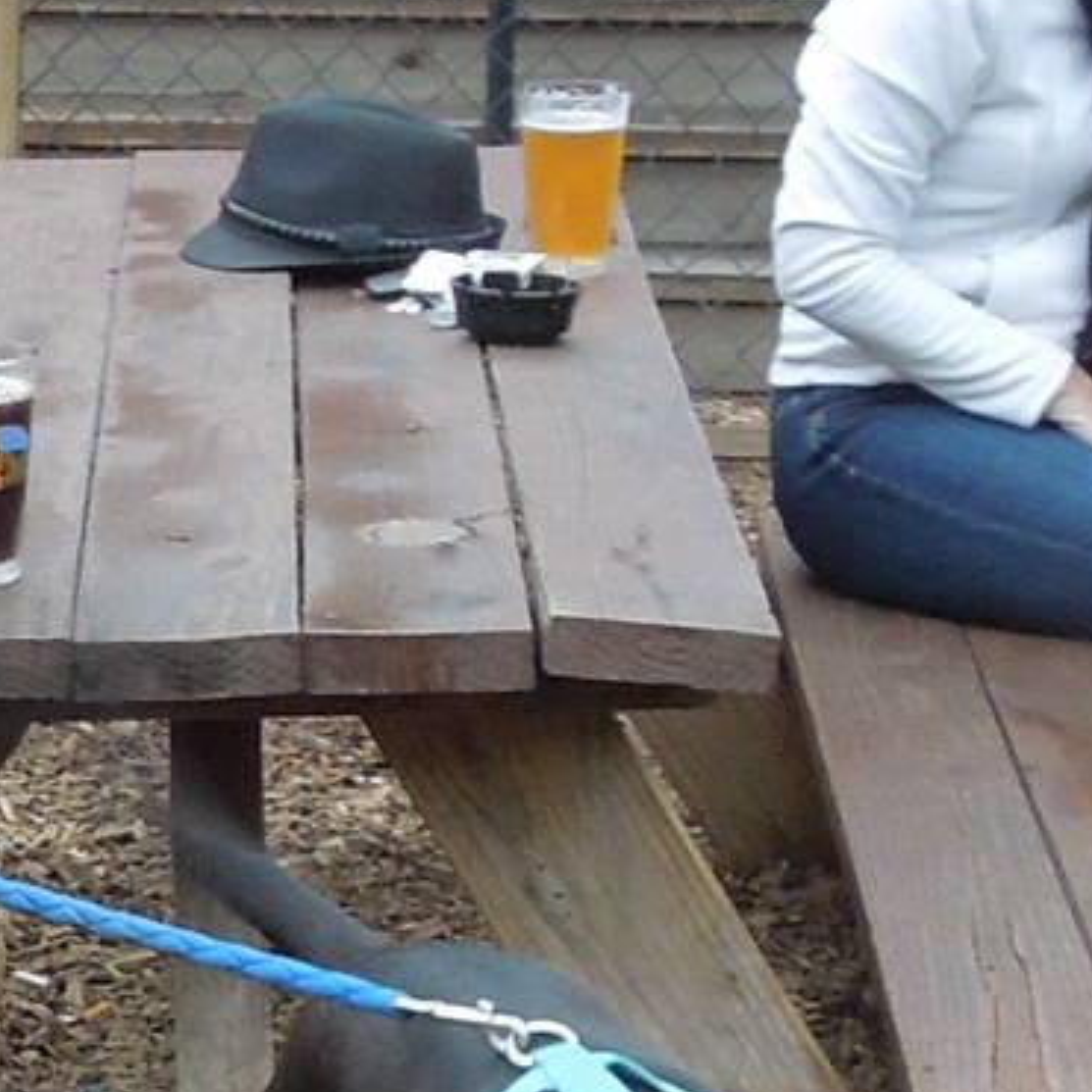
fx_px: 5318
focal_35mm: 149
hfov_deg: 11.1
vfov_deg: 11.7
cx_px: -718
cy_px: 952
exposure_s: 1/30
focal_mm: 4.5
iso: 140
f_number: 3.3
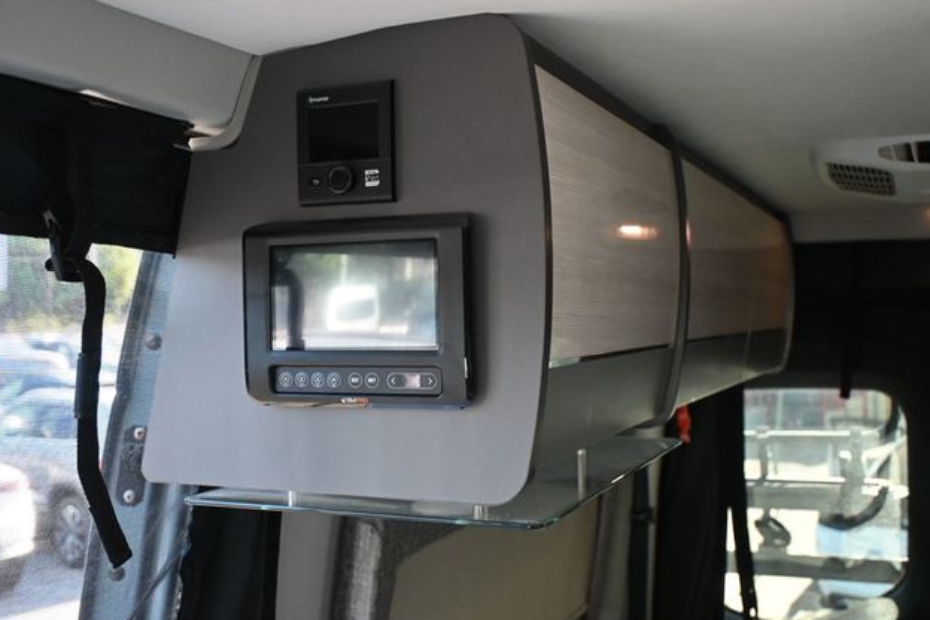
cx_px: 456
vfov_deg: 33.4
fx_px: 1033
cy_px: 310
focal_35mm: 40
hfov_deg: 48.5
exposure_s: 1/125
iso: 2000
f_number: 4.5
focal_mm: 26
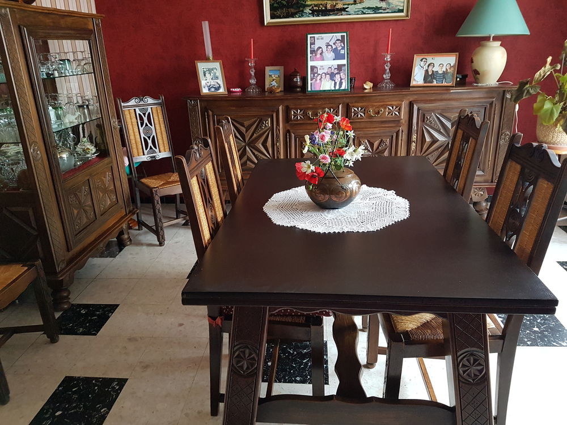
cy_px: 212
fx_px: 426
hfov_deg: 67.3
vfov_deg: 53.1
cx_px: 284
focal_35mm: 26
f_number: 1.7
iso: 200
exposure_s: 1/17
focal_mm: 4.2
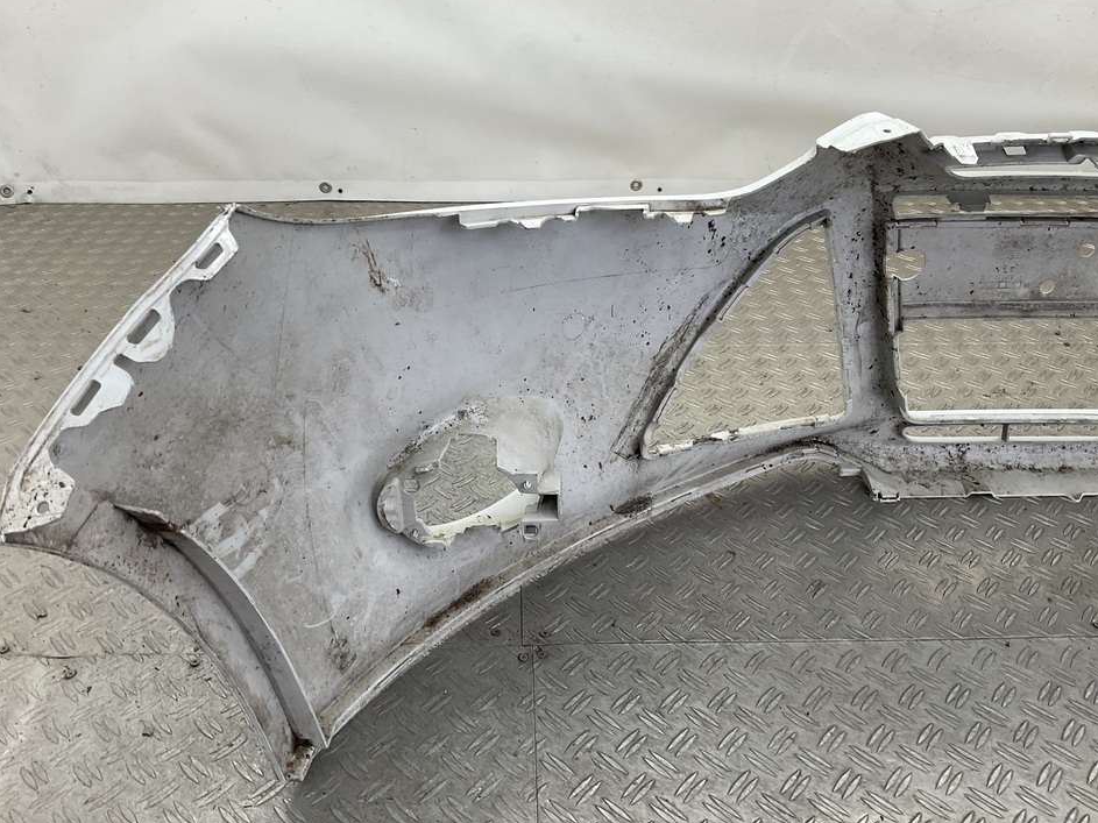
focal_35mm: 31
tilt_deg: -32.1
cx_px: 564
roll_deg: -4.6
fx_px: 983
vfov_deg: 45.4
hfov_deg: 58.3
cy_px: 391
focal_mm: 3
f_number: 1.8
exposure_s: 1/120
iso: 20
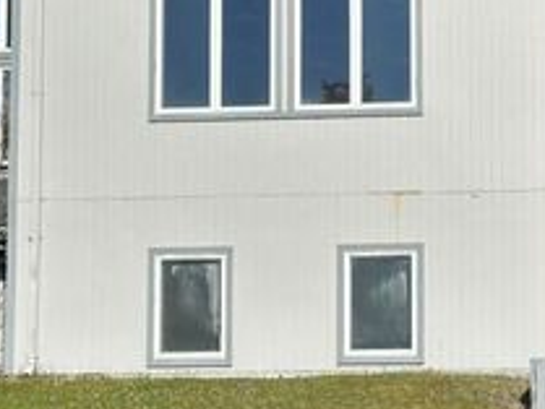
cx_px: 472
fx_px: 1812
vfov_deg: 12.9
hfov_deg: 16.9
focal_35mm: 115
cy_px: 171
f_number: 1.78
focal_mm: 6.86
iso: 64
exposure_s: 1/8197
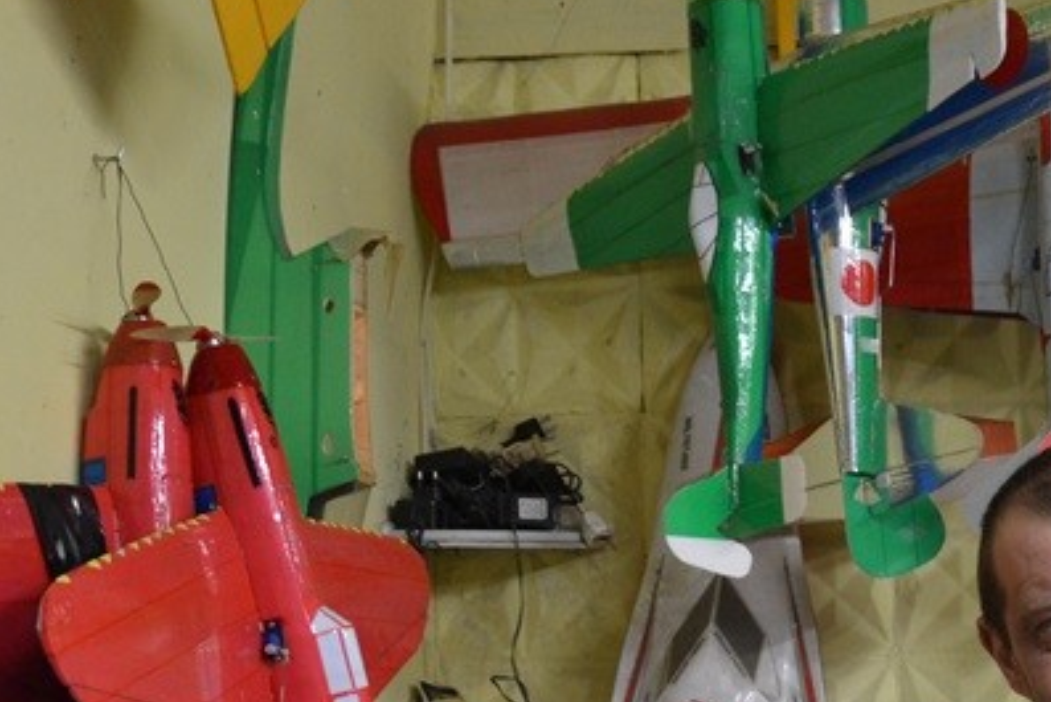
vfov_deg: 16.5
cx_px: 1080
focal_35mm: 81
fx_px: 2374
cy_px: 701
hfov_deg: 23.8
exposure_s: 1/60
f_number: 3.8
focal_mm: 21
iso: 1250
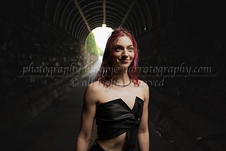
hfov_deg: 62.8
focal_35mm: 30
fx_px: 185
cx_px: 113
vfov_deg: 44.3
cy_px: 76
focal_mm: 29.5
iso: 400
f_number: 2.8
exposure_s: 1/400
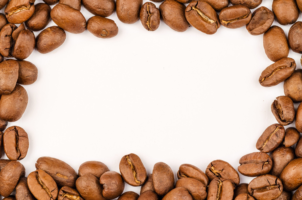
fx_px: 1130
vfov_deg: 10.1
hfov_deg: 15.2
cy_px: 100
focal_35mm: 135
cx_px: 151
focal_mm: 90
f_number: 20
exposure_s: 1/1.25
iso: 200
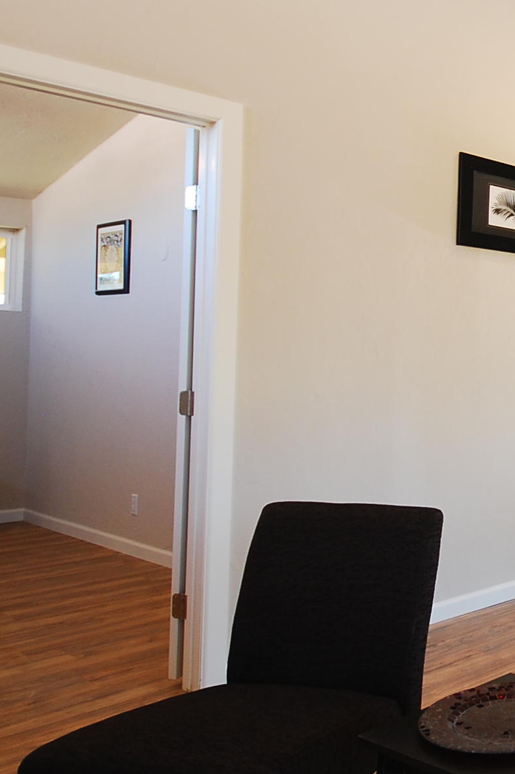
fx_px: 794
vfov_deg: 51.6
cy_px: 318
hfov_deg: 27.6
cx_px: 723
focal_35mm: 37
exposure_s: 1/30
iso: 200
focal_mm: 10
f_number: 4
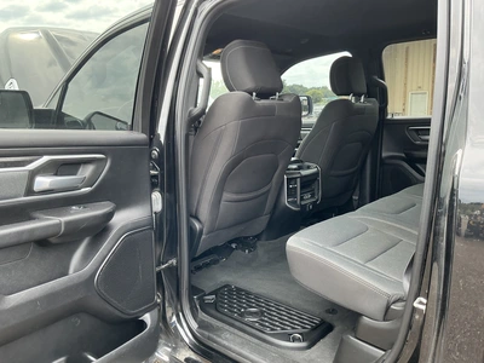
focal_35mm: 28
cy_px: 182
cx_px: 242
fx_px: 391
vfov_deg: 49.7
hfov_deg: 63.4
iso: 64
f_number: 1.8
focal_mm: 3
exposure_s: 1/122
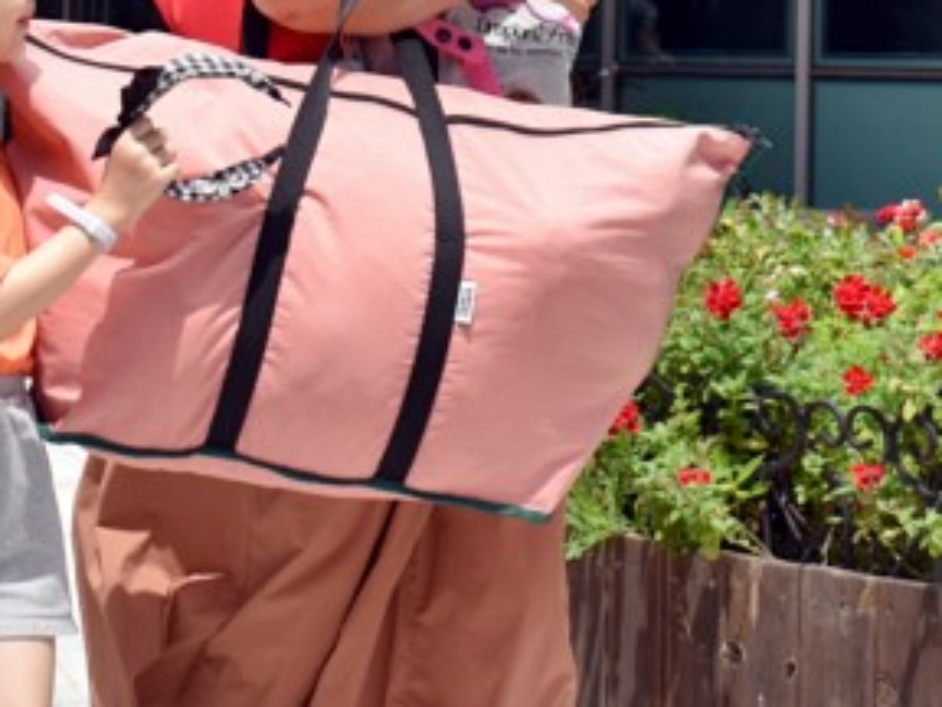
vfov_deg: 9.6
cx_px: 563
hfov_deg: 12.9
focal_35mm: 153
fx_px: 4164
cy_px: -72
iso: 200
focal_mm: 34
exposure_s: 1/400
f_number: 10
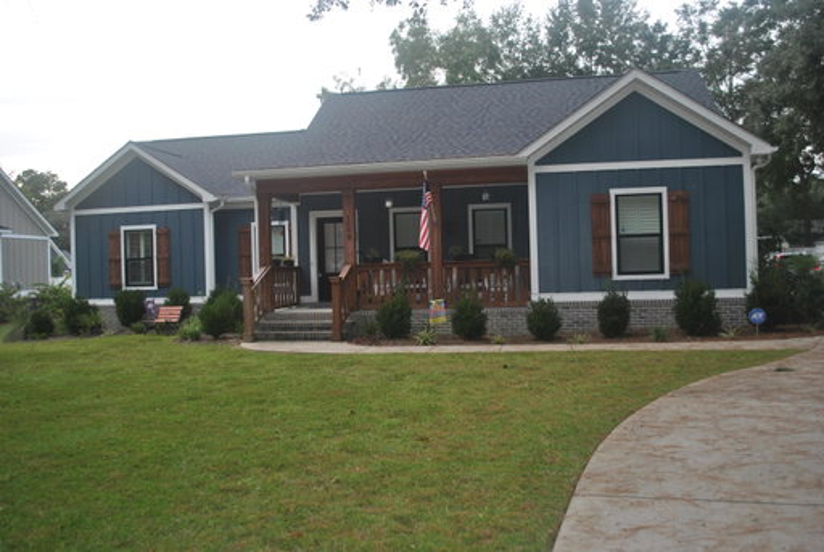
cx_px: 412
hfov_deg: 57.2
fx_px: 756
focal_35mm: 33
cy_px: 276
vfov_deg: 40.1
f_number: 4
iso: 100
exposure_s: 1/125
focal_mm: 22
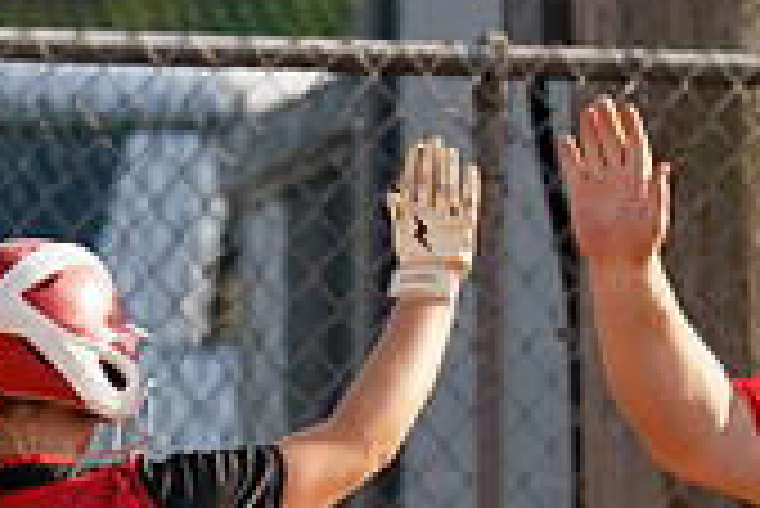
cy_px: 476
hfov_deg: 1.6
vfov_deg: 1.1
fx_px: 27319
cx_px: 1026
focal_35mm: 1293
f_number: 2.8
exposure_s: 1/3200
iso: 320
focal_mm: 200
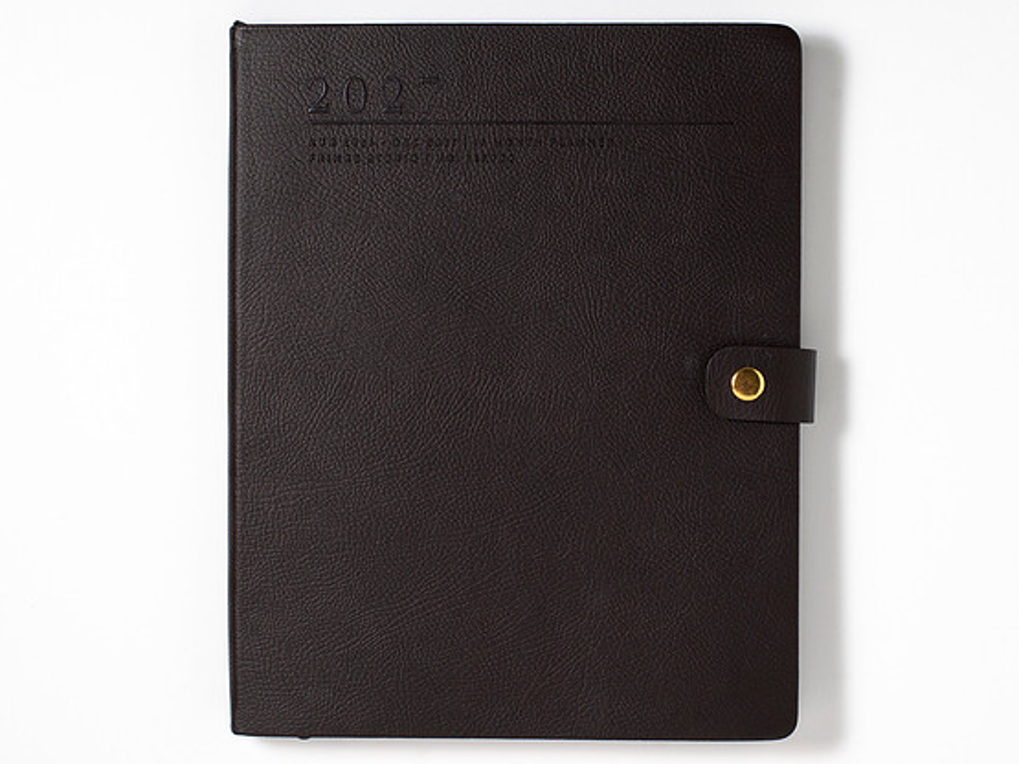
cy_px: 393
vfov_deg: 20.2
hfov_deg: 26.7
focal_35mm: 73
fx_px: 2148
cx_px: 582
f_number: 9
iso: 200
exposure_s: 1/200
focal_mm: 50
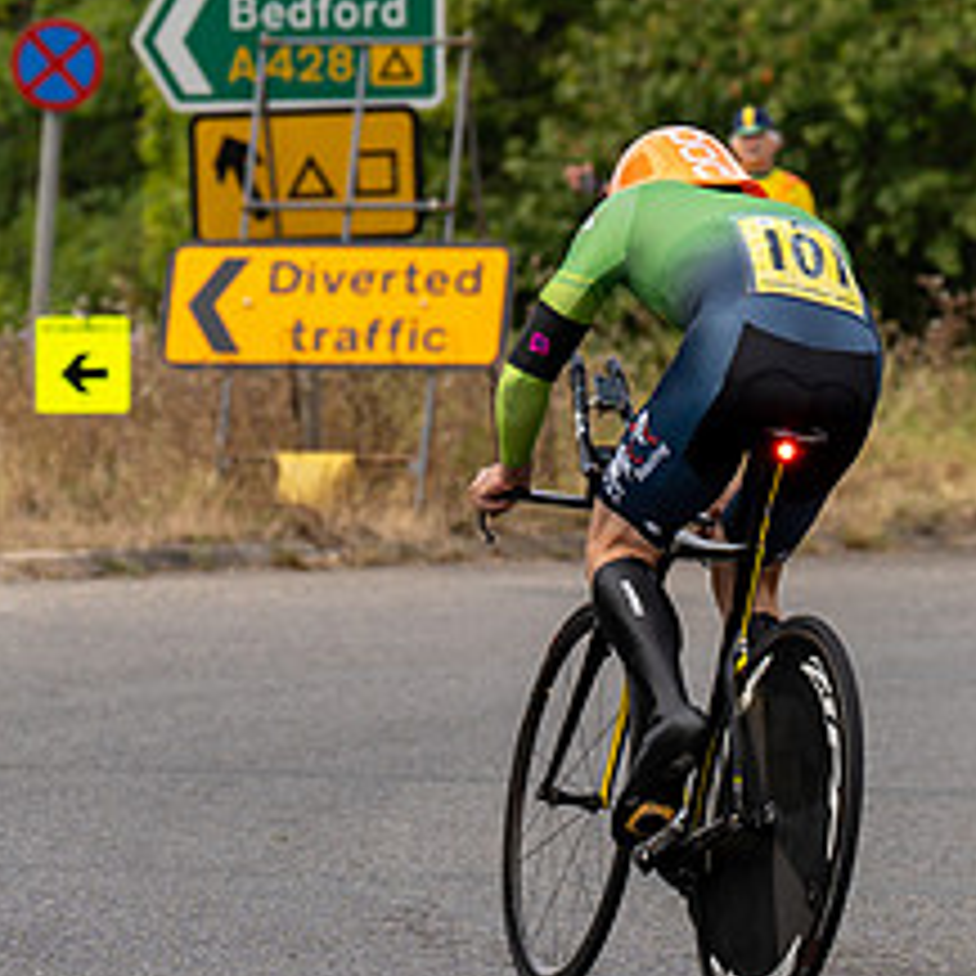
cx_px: 362
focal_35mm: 339
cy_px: 299
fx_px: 10814
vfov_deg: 5.2
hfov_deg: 5.2
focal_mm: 106
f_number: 4
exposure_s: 1/1000
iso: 250
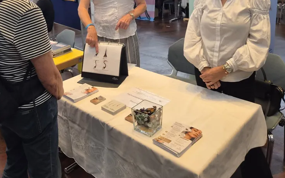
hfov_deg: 56.3
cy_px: 33
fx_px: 264
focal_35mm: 34
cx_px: 115
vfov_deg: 35.9
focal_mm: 5.4
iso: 125
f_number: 1.8
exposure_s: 1/100
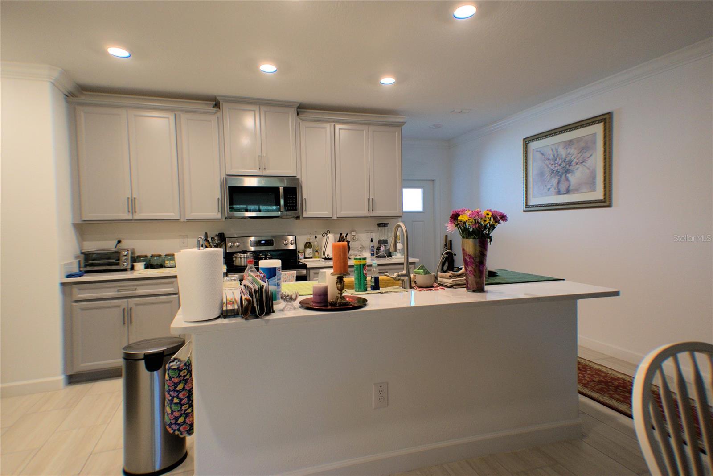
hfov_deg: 57.2
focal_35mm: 33
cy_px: 238
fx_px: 654
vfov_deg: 40.0
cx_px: 356
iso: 400
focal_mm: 22
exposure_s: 1/60
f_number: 4
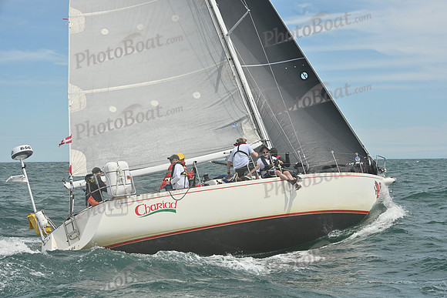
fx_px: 869
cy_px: 149
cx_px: 224
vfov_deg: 19.5
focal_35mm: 70
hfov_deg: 28.8
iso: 320
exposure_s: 1/1250
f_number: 11
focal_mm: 70
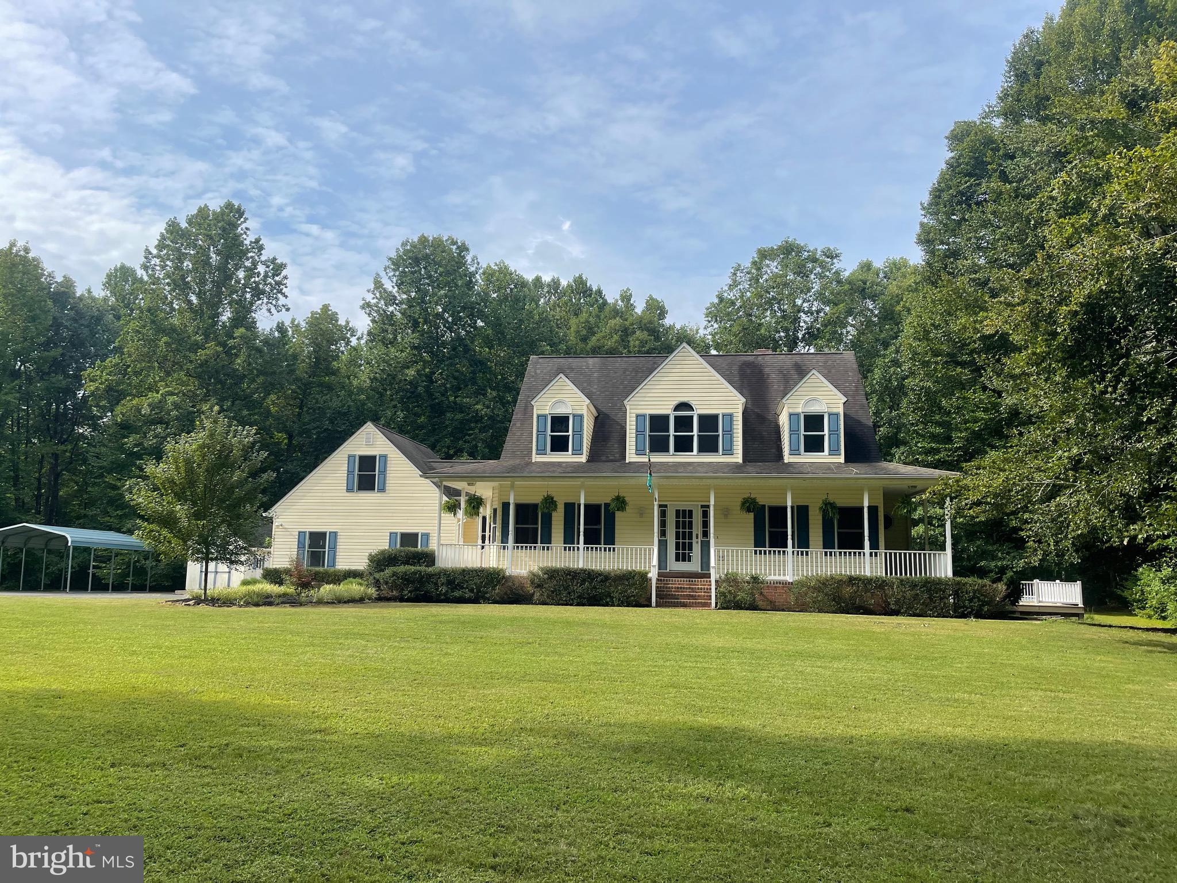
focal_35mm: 26
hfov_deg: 67.3
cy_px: 442
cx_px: 588
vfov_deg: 53.1
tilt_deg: +7.3
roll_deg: -1.2
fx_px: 884
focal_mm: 5.1
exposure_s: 1/2660
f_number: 1.6
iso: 32
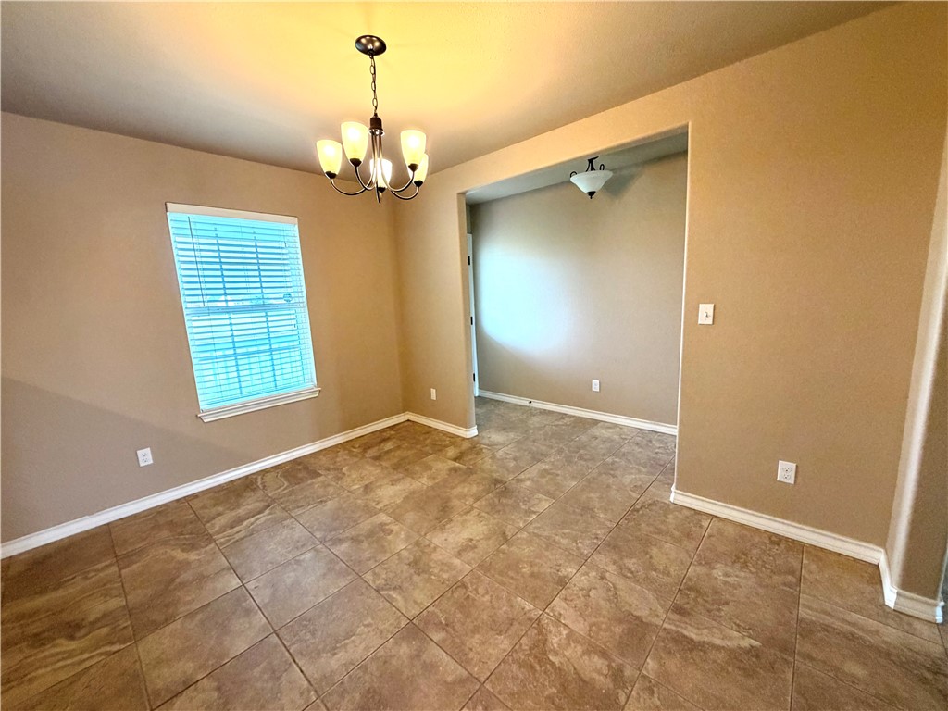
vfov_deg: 85.7
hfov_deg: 102.1
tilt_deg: -9.2
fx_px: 383
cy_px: 356
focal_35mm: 14
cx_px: 474
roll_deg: +3.2
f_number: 2.2
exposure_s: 1/60
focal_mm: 2.22
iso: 320
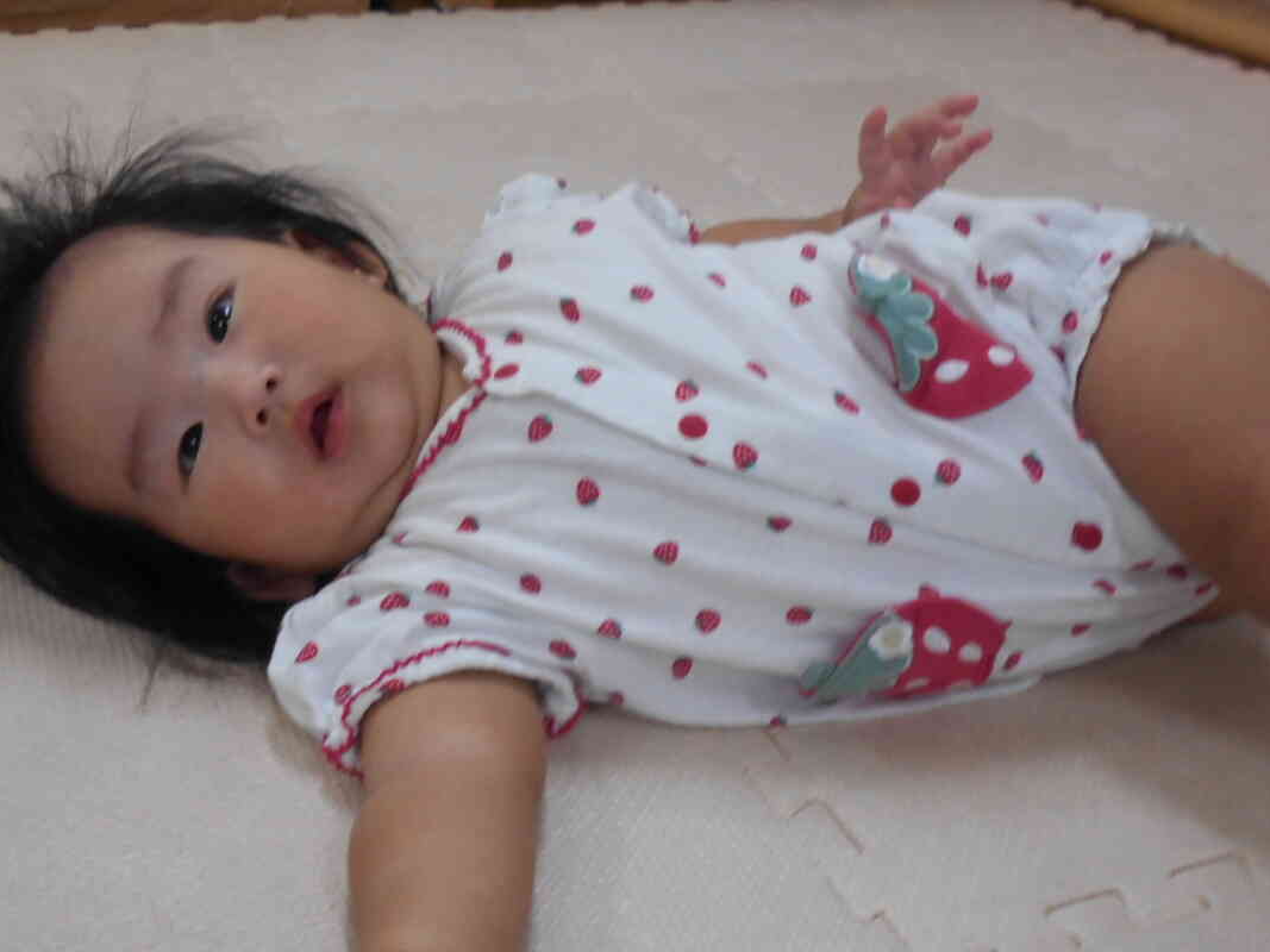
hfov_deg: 47.8
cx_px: 570
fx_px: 1431
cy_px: 524
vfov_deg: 36.8
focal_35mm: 39
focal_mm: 4.6
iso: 160
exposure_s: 1/30
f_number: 3.2
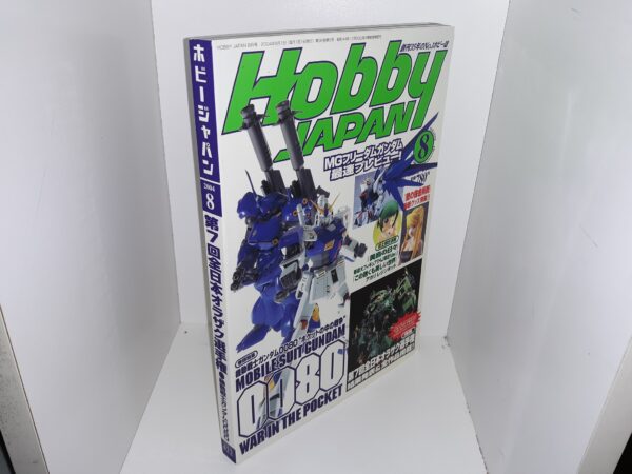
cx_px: 316
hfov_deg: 63.4
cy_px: 237
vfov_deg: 49.7
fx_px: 511
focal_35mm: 28
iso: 40
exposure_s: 1/120
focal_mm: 3.7
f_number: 1.7
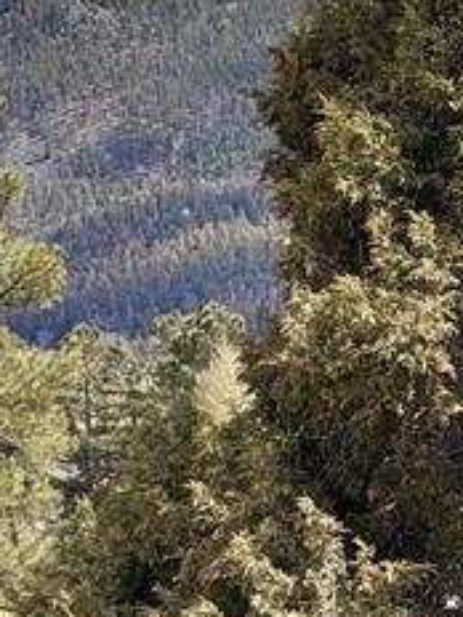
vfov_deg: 9.9
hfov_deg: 7.3
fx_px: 3549
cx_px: -261
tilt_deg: +0.2
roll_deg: -0.2
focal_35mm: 199
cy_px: 104
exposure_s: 1/6536
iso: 64
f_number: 1.78
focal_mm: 6.76
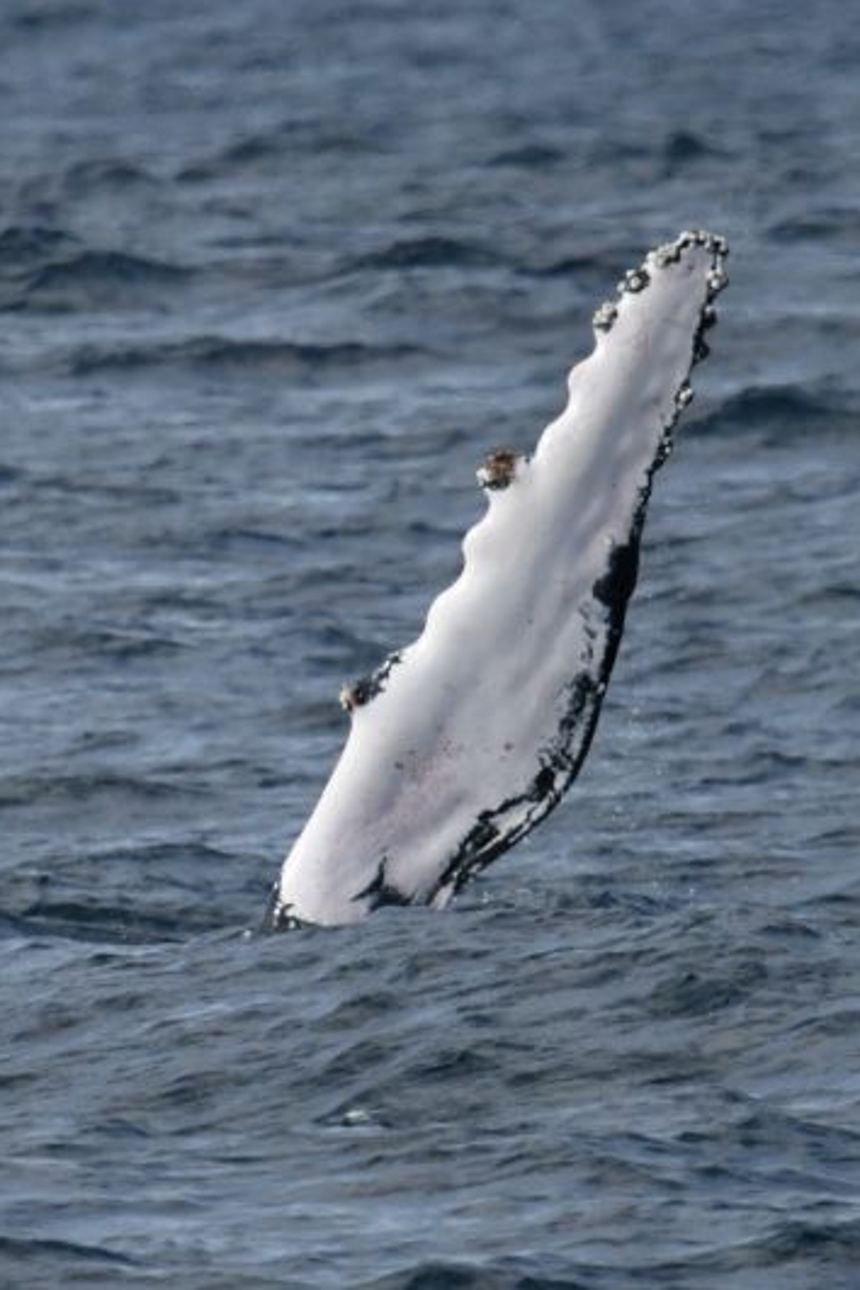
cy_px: 645
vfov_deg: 2.3
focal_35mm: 904
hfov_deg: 1.5
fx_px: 32391
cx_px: 457
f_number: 6.3
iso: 1600
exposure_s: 1/8000
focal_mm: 600
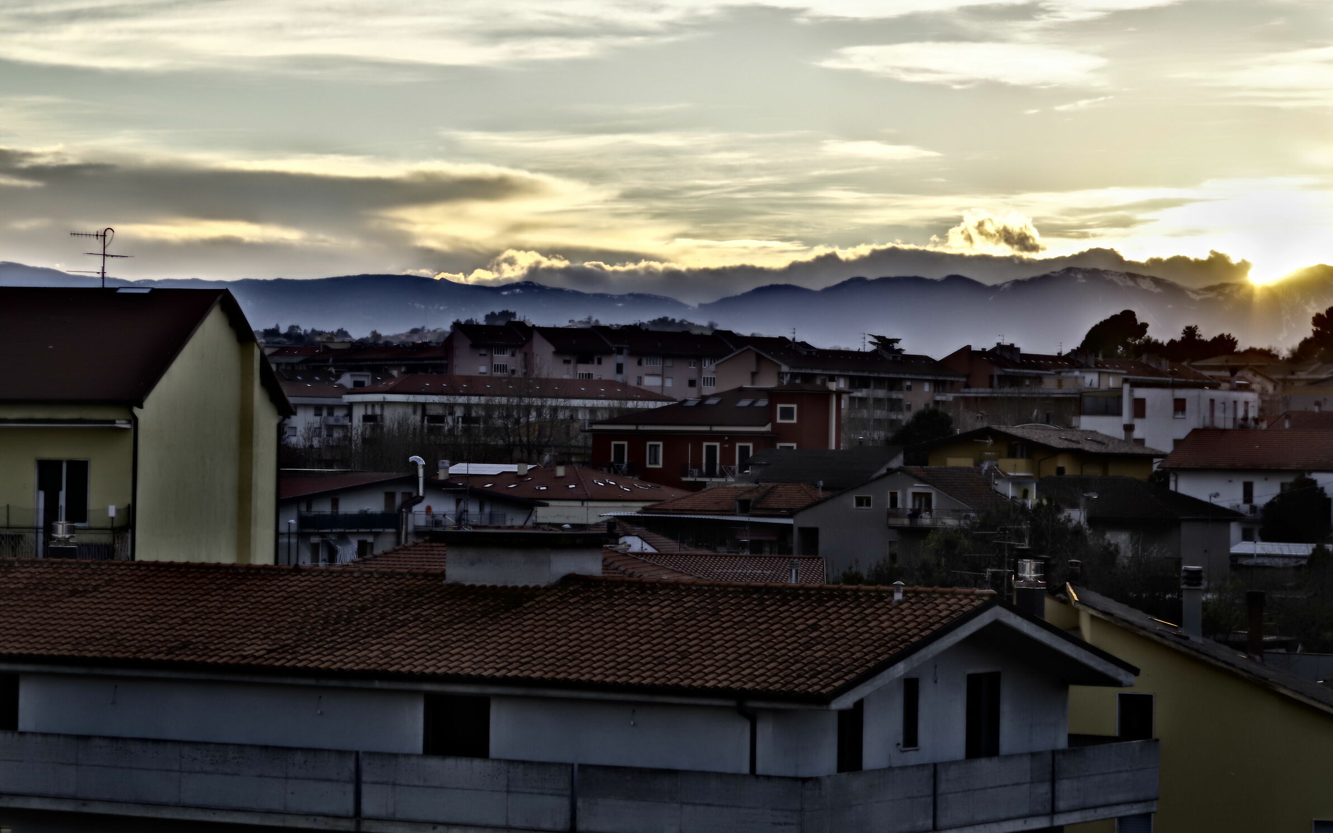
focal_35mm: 108
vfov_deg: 12.1
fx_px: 3923
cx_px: 663
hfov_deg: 19.3
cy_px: 394
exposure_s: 1/750
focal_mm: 70
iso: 100
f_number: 3.5
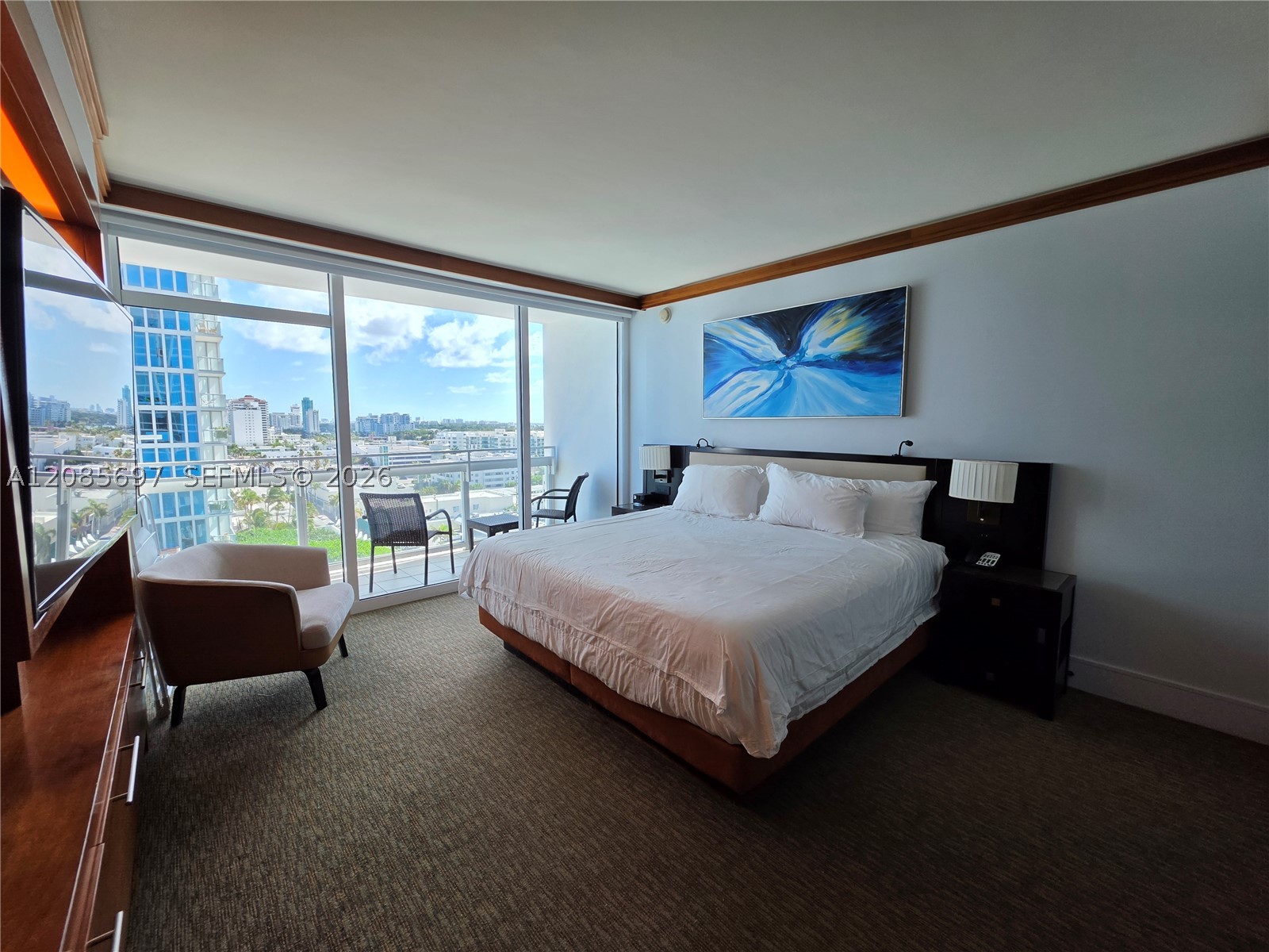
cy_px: 476
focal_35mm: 13
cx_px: 634
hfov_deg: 106.2
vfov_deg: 89.9
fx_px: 477
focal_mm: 2.2
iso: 16
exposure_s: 1/120
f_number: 1.9
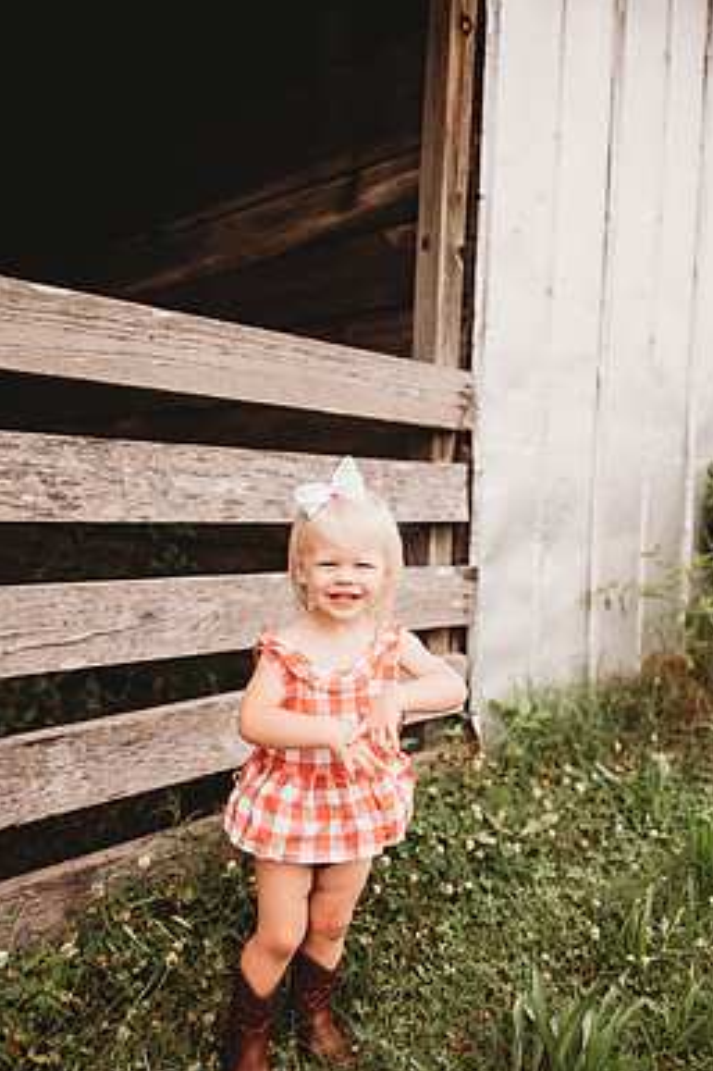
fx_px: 833
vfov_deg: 65.4
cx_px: 391
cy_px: 569
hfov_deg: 46.3
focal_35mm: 28
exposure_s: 1/1000
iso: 100
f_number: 2.2
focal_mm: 24
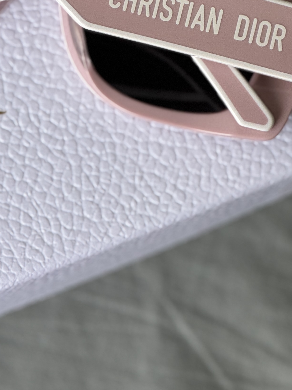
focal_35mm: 189
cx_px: 18
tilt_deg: -75.9
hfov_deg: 7.8
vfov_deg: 10.4
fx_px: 2126
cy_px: -18
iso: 80
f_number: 2.8
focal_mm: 9
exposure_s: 1/120
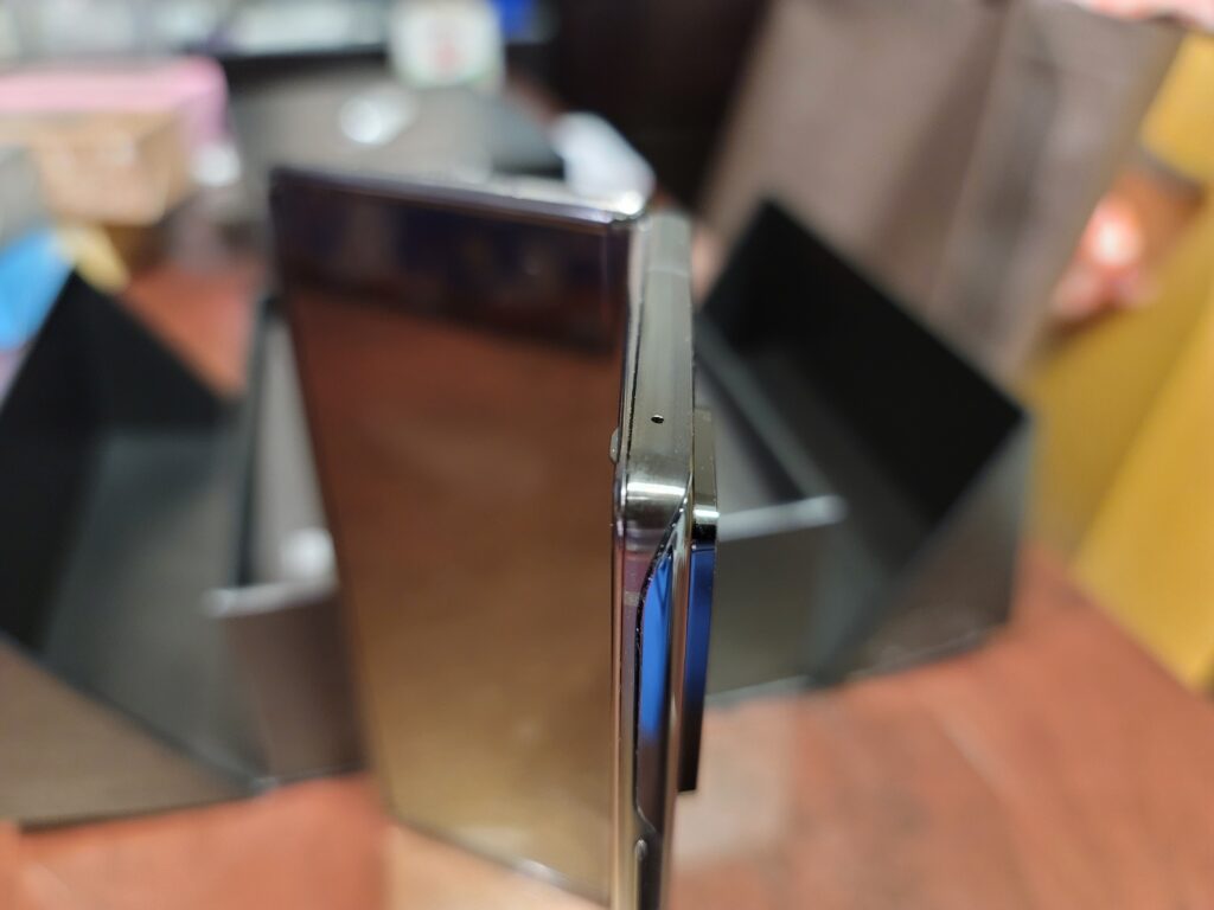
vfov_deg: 54.9
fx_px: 877
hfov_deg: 69.4
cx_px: 607
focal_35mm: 25
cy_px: 455
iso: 640
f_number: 1.8
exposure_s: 1/25
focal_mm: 7
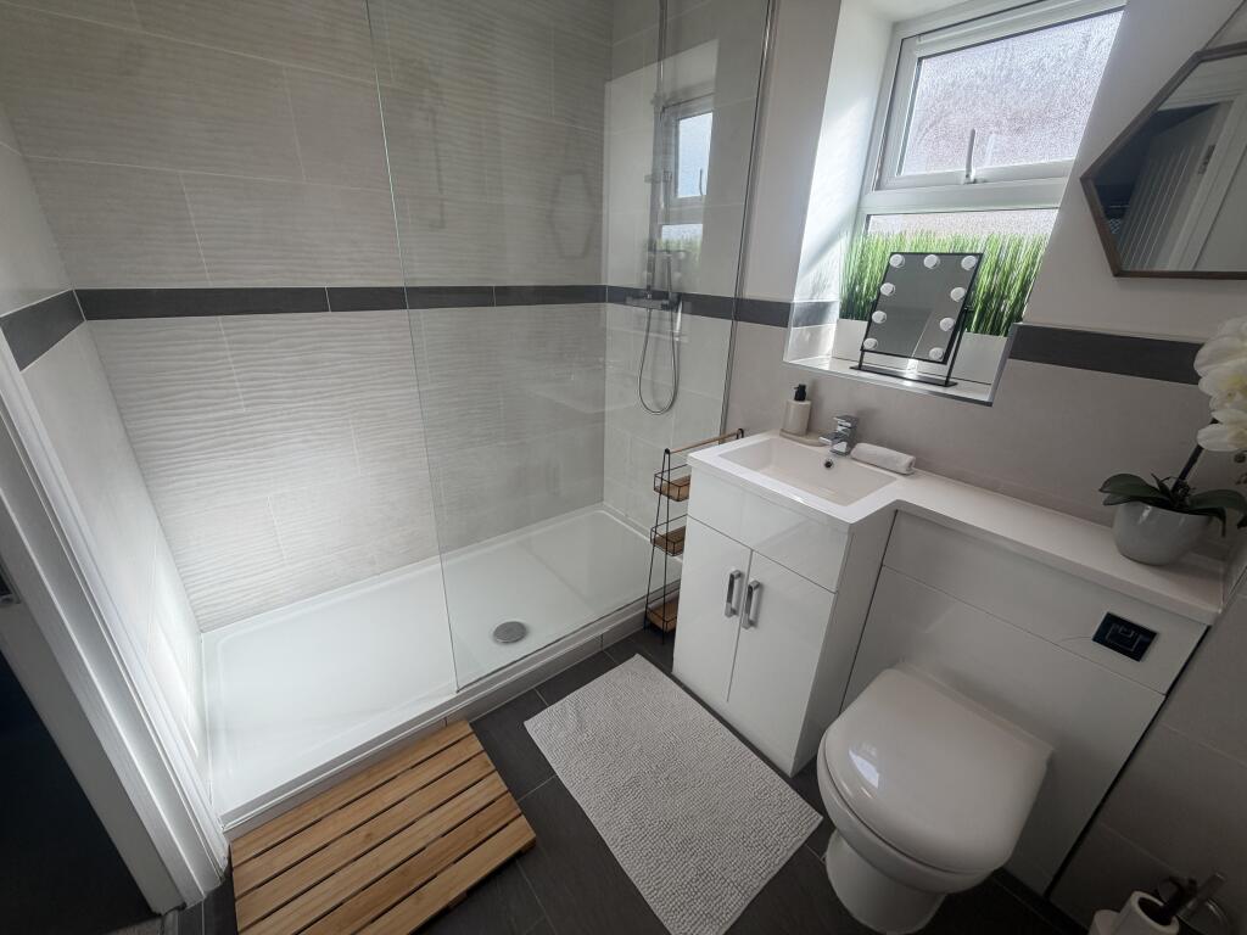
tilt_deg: -22.7
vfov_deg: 85.7
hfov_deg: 102.1
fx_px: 504
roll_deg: -1.4
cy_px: 468
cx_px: 624
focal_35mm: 14
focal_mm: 2.22
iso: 40
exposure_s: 1/100
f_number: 2.2
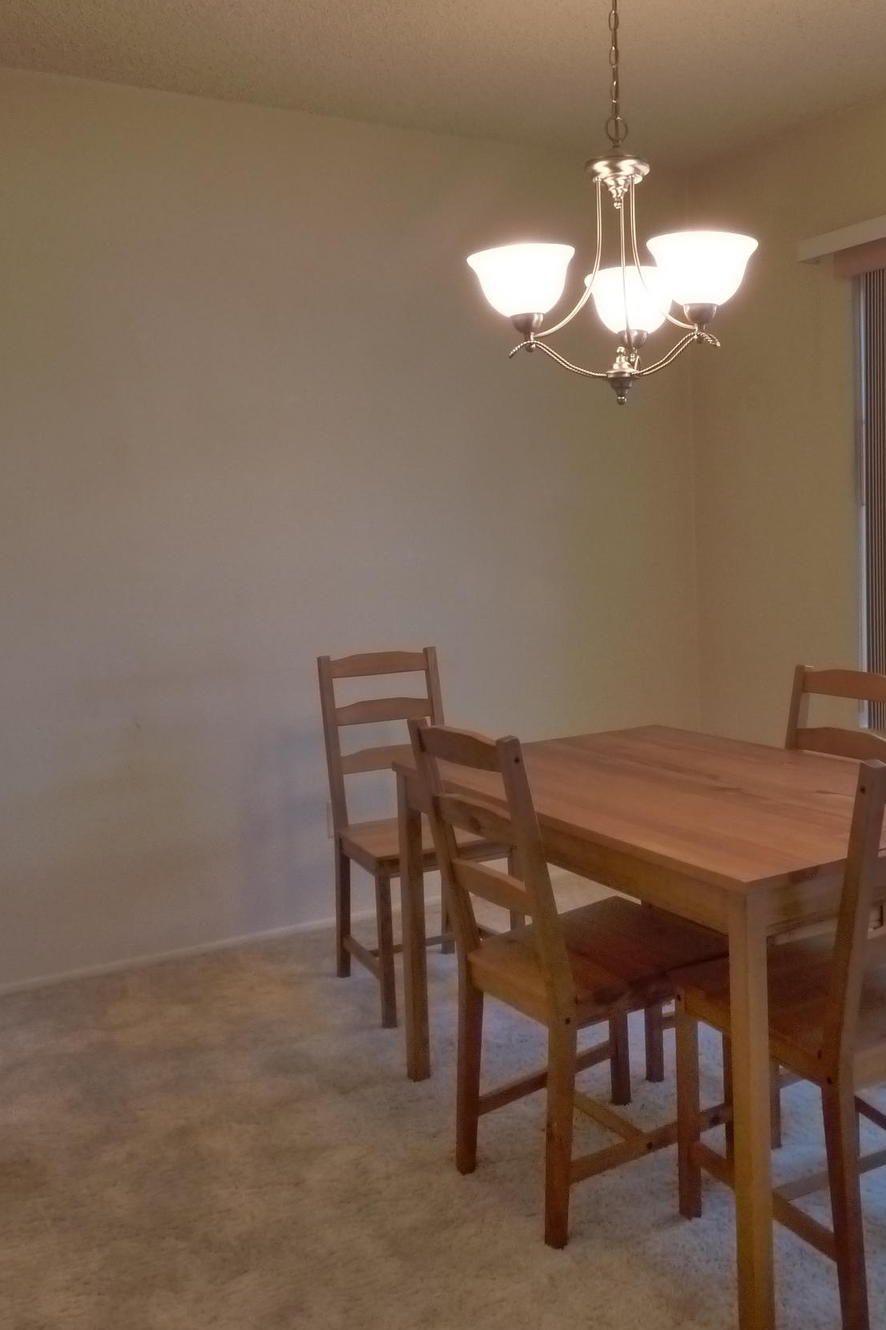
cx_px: 582
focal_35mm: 32
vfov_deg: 58.7
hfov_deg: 40.7
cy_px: 624
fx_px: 1181
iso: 400
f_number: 5.6
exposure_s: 1/10
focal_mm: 3.58
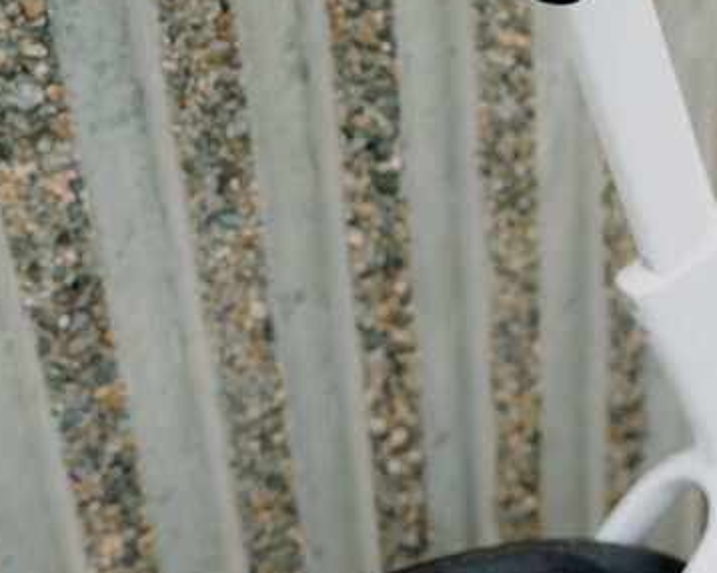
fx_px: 1994
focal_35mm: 94
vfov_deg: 16.3
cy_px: 149
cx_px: 563
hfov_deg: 20.2
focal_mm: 35
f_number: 4.5
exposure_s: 1/1600
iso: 1000
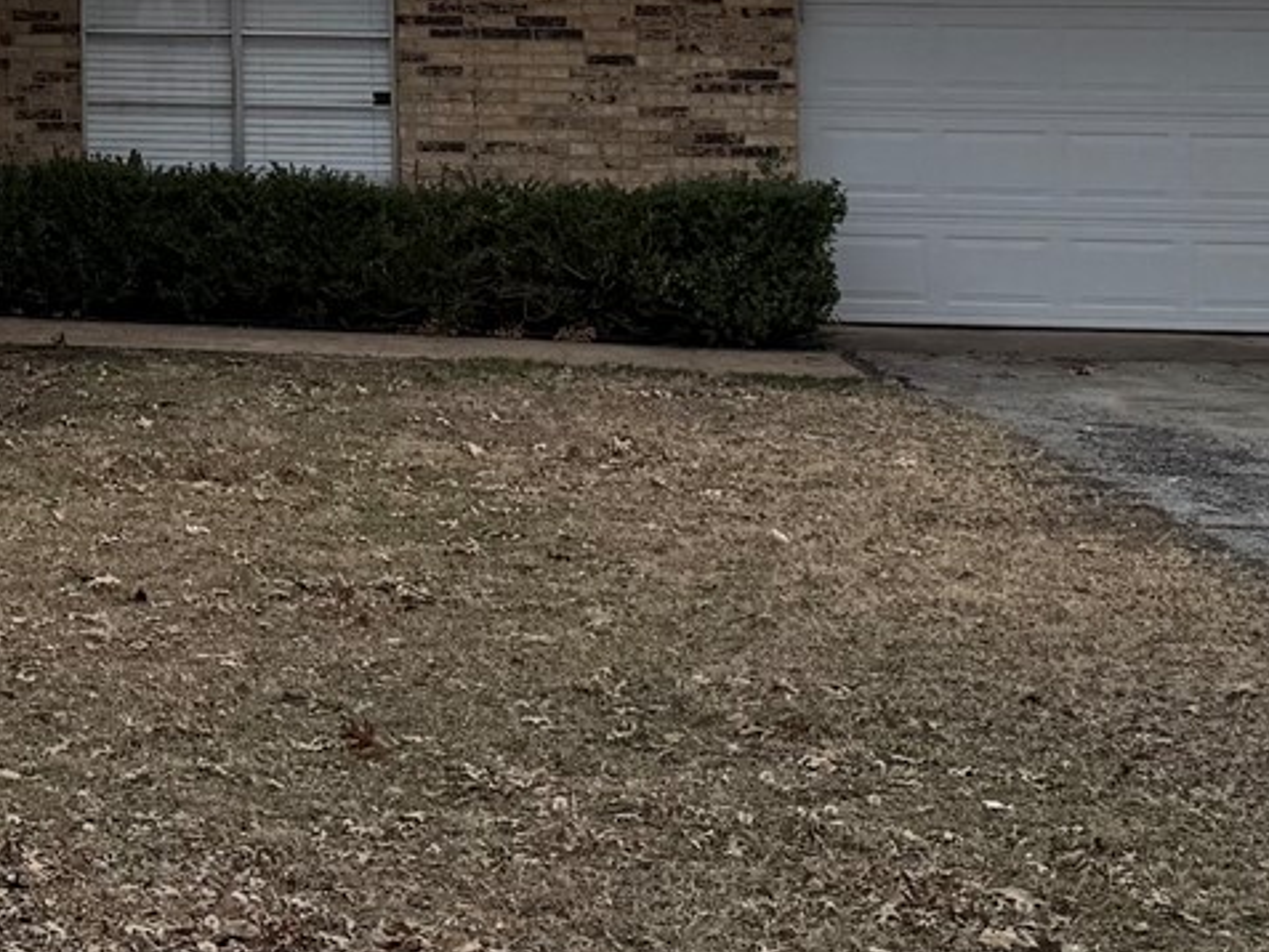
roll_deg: -0.7
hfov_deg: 17.6
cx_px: -471
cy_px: -457
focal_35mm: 103
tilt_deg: +6.4
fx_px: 3777
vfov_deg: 13.6
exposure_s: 1/4975
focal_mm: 6.76
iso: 80
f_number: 1.78
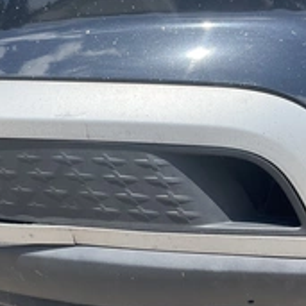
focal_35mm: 60
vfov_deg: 28.3
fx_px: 600
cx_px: 157
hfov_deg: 28.6
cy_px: 220
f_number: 1.8
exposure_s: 1/944
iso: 25
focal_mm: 3
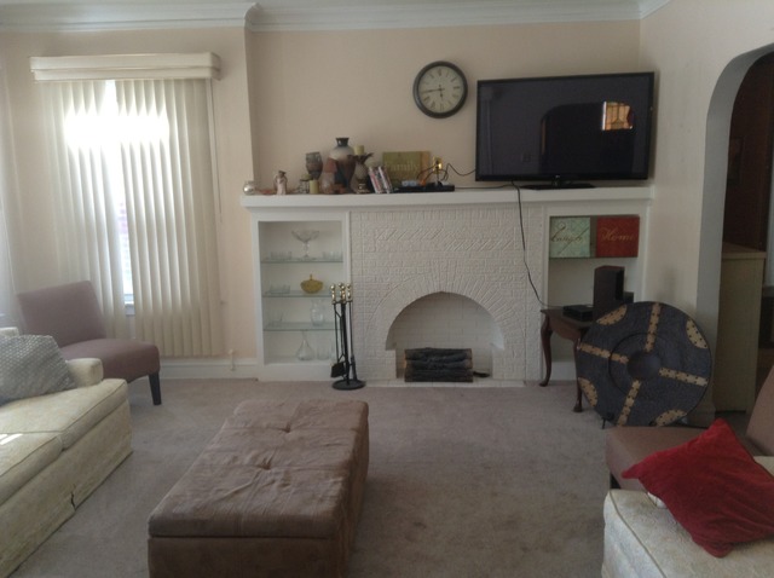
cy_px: 289
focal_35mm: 33
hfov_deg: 55.4
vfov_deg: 42.8
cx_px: 387
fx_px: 737
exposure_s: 1/24
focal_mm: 3.3
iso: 40
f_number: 2.4
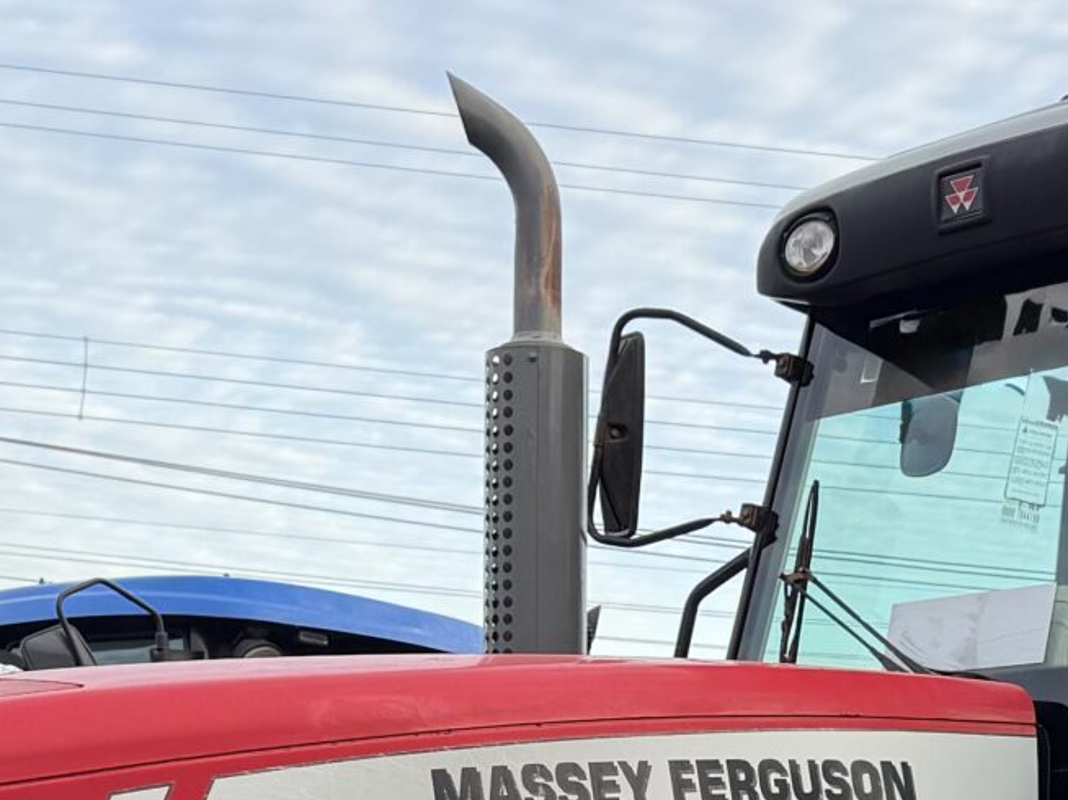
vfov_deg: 14.4
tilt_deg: -4.7
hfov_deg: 20.7
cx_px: 771
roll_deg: -3.1
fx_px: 2899
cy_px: 1282
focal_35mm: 94
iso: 80
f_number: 1.78
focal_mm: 6.76
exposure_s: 1/315
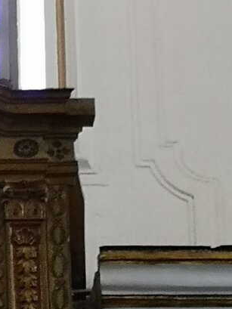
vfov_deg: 5.8
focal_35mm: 341
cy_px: 441
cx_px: -116
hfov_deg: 4.3
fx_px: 3046
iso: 100
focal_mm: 3.95
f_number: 1.8
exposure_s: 1/50
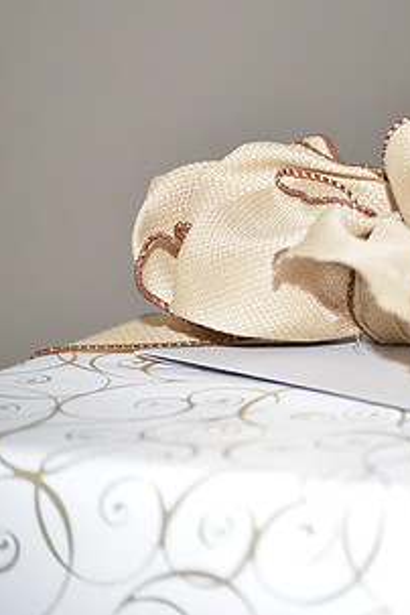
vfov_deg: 9.3
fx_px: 3792
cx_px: 505
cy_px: 228
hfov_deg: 6.2
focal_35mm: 222
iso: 1600
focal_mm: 116
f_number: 4.8
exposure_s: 1/60
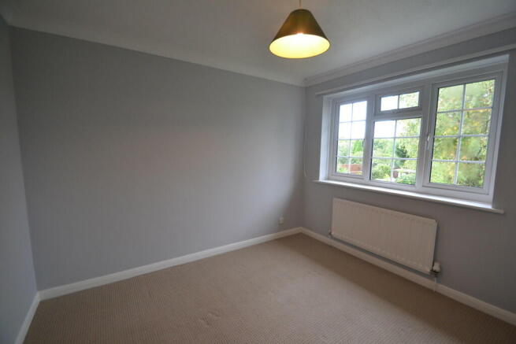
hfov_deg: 100.4
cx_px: 258
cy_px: 172
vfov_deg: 77.4
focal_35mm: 15
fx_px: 215
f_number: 3.5
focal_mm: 10
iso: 560
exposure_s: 1/60
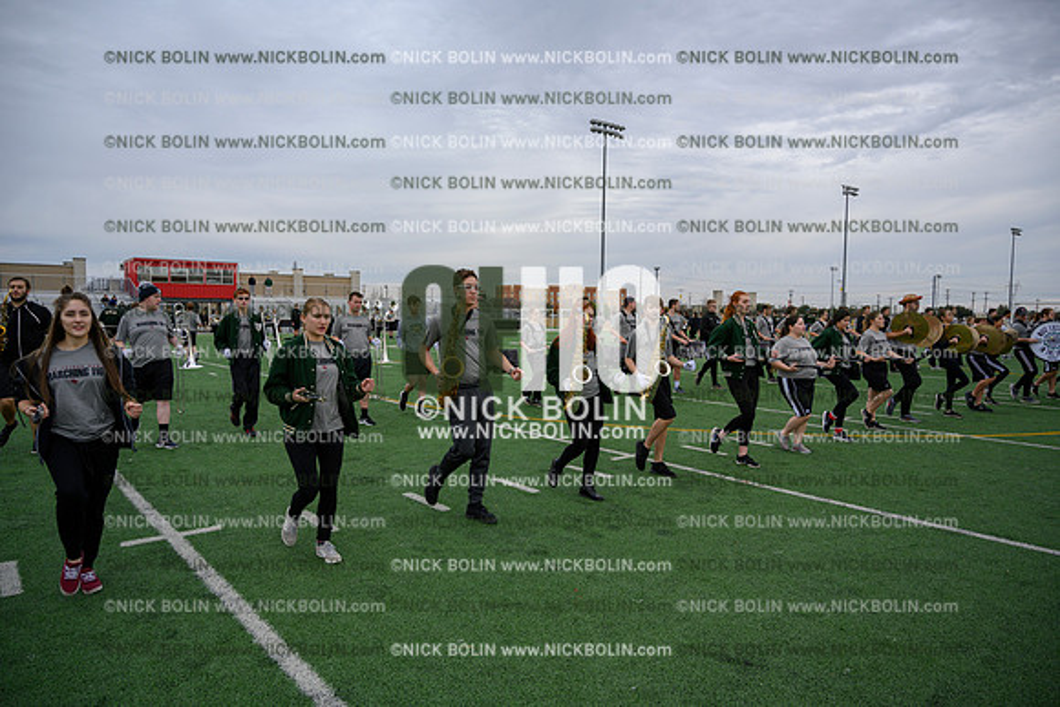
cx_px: 530
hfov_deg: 73.7
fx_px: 707
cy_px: 354
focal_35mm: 24
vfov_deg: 53.2
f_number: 4
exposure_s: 1/800
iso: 200
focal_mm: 24
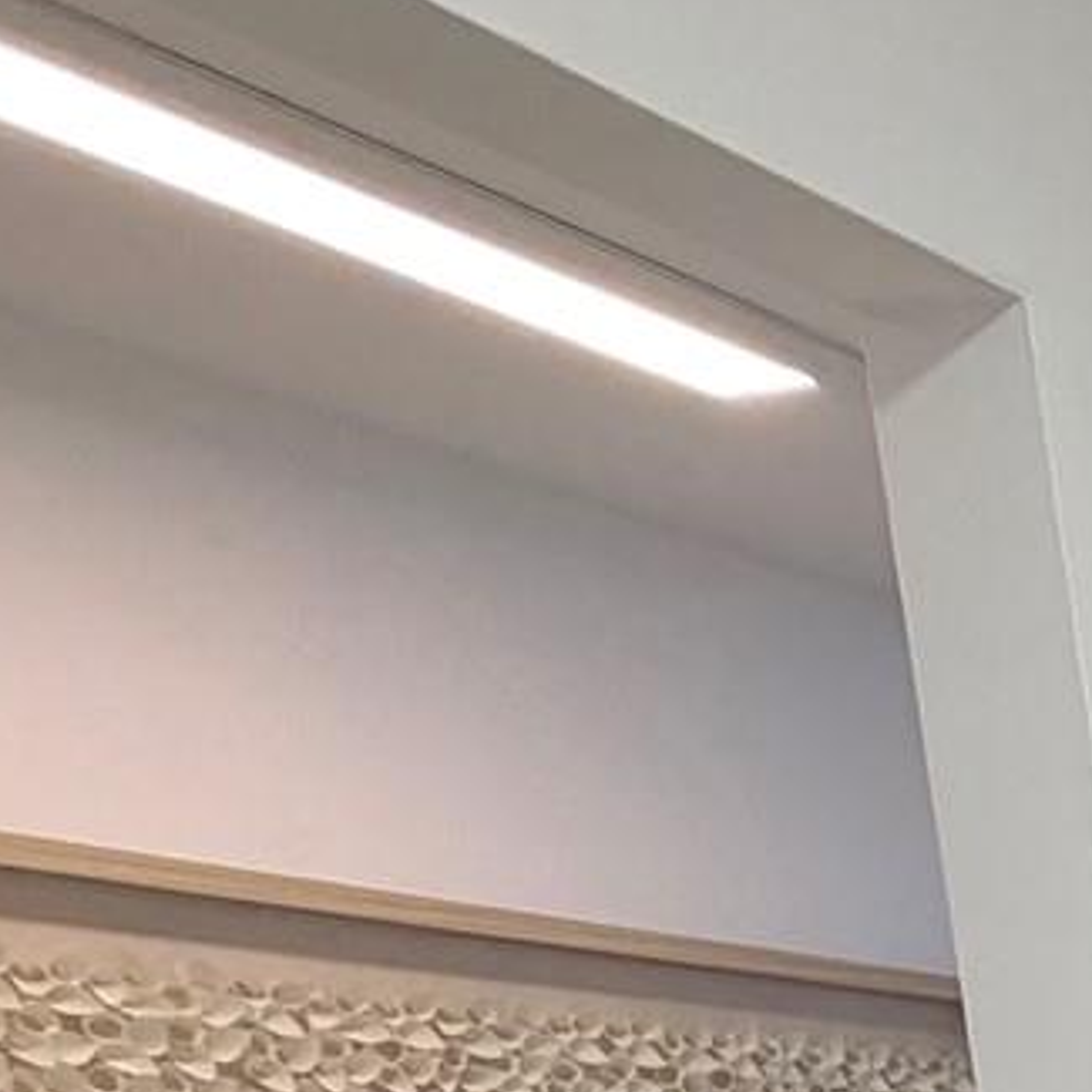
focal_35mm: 61
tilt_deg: -15.6
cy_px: 1814
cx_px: 2594
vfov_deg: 21.5
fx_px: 2177
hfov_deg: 15.4
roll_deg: -0.7
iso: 125
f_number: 2.2
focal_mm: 2.22
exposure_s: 1/120
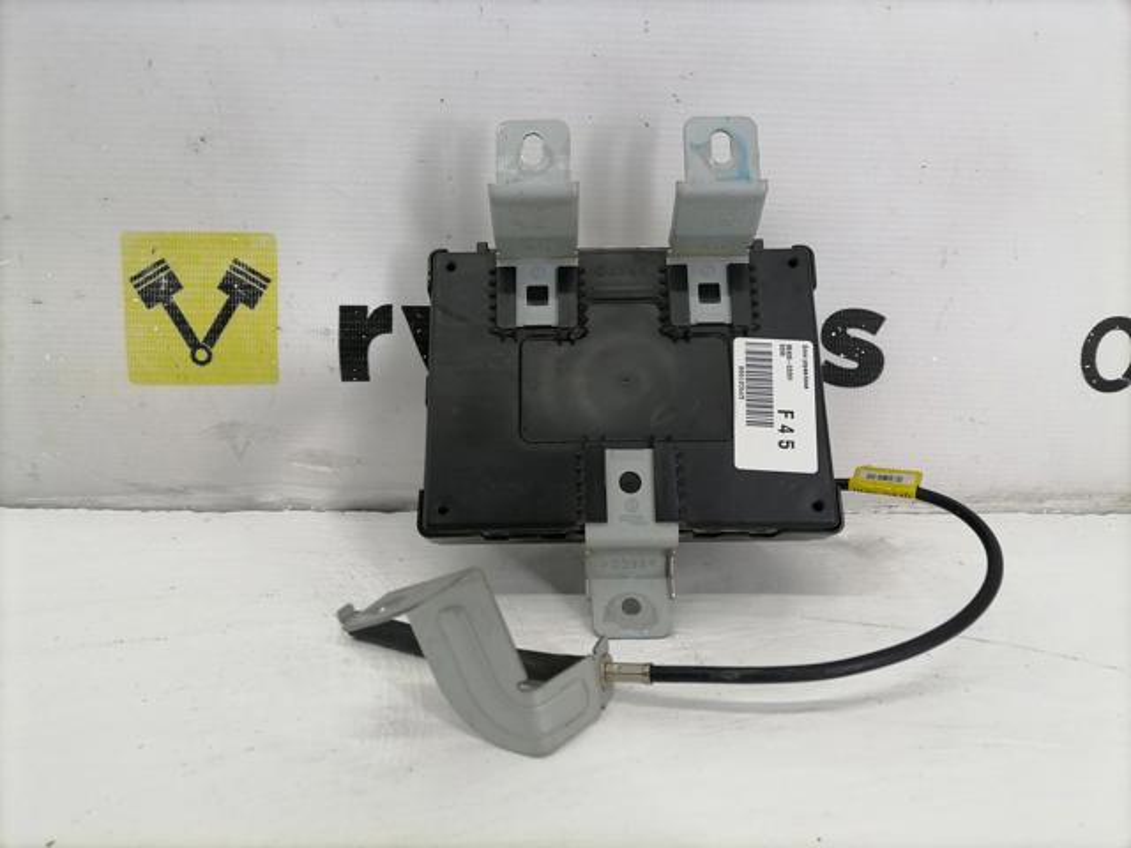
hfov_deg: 67.3
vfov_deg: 53.1
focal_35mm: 26
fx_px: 849
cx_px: 566
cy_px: 424
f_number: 1.8
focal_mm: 5.4
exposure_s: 1/120
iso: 125
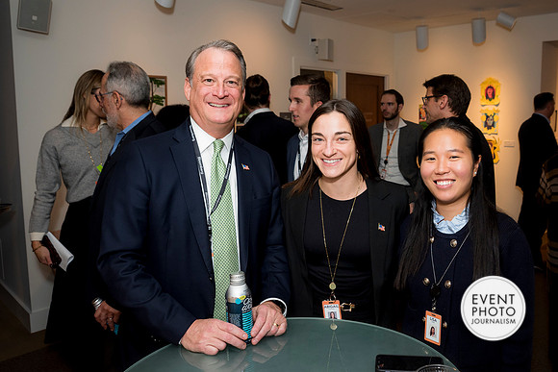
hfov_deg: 62.6
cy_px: 168
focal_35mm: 29
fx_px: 455
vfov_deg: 44.5
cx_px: 329
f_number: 5
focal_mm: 24
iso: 800
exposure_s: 1/125
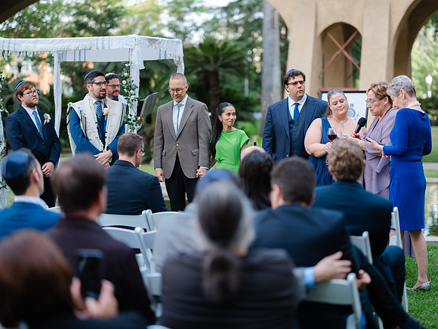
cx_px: 219
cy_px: 164
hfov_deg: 30.7
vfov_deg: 23.3
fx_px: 797
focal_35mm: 63
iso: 80
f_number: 1.7
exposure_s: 1/160
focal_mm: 80
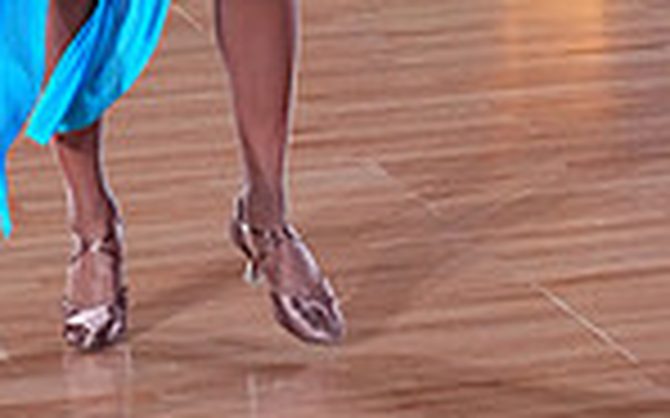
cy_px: -494
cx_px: 717
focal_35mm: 183
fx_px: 3340
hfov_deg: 11.3
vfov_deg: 6.9
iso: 5000
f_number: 5
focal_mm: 46
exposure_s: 1/400
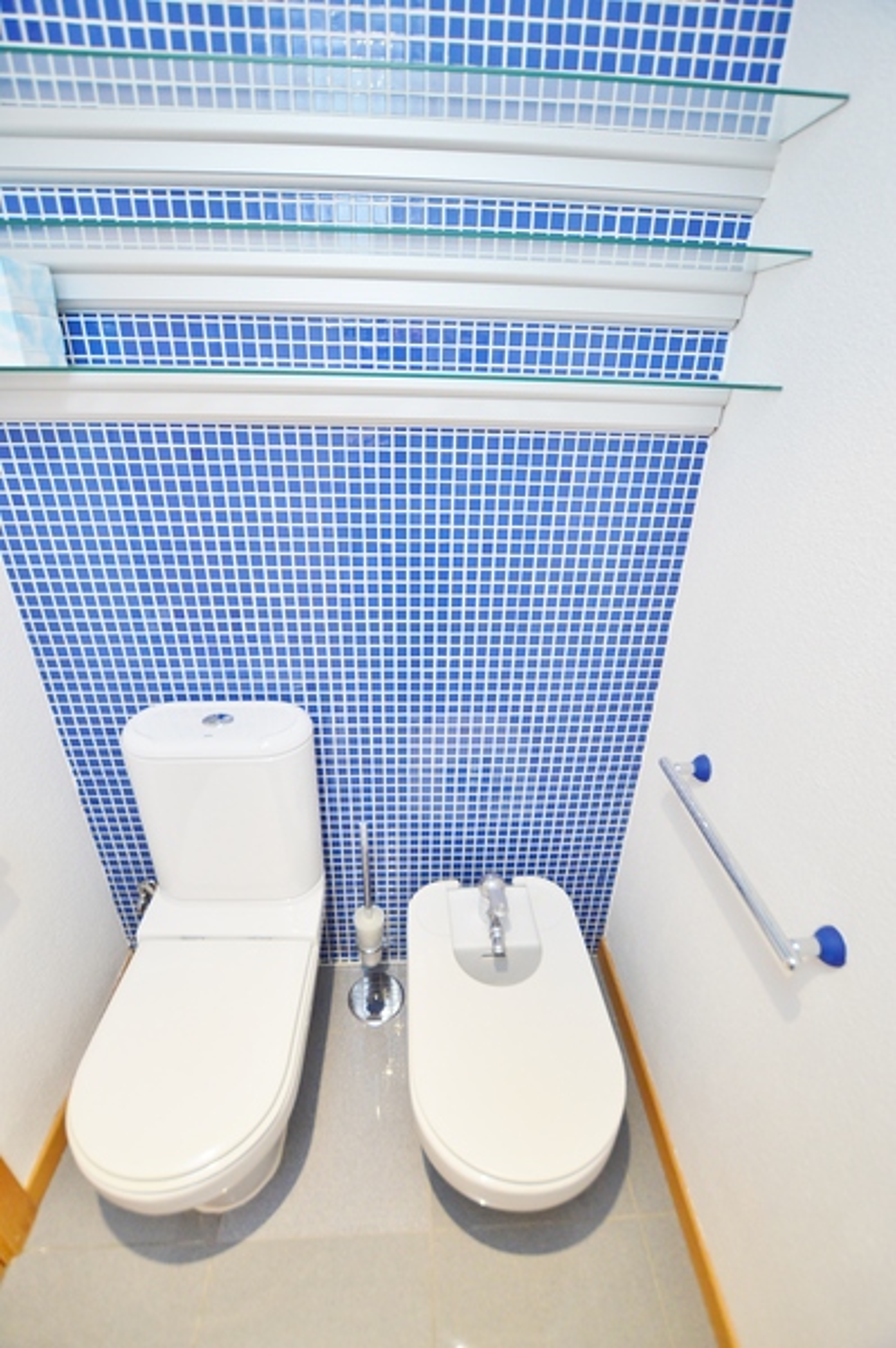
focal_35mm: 15
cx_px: 448
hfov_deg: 77.2
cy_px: 674
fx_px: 561
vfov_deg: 100.4
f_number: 3.5
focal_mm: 10
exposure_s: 1/60
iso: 560
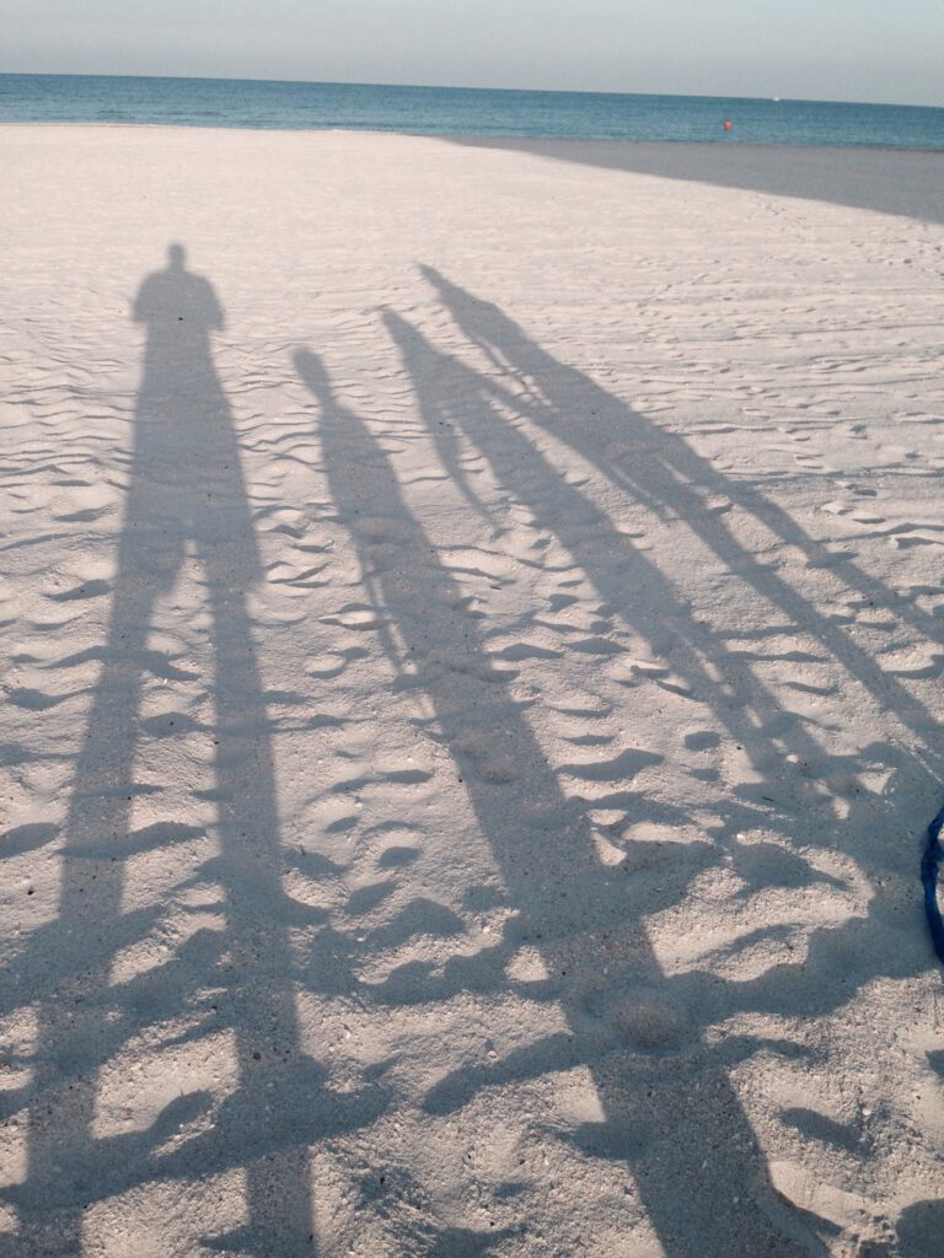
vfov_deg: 55.4
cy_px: 629
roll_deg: -1.3
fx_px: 1200
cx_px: 472
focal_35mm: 33
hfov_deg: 42.9
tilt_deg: -22.4
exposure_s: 1/1153
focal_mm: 4.12
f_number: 2.4
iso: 50
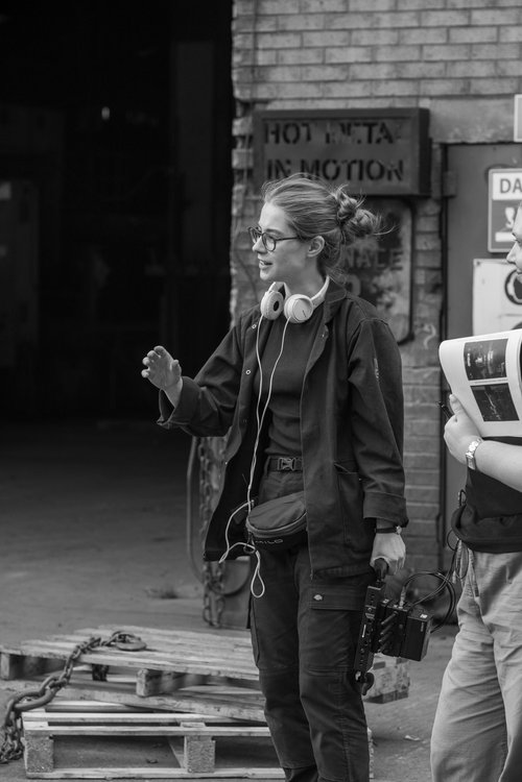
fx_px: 2458
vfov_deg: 18.1
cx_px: 261
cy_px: 391
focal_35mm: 113
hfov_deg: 12.1
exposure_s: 1/250
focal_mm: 75
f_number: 4
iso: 250
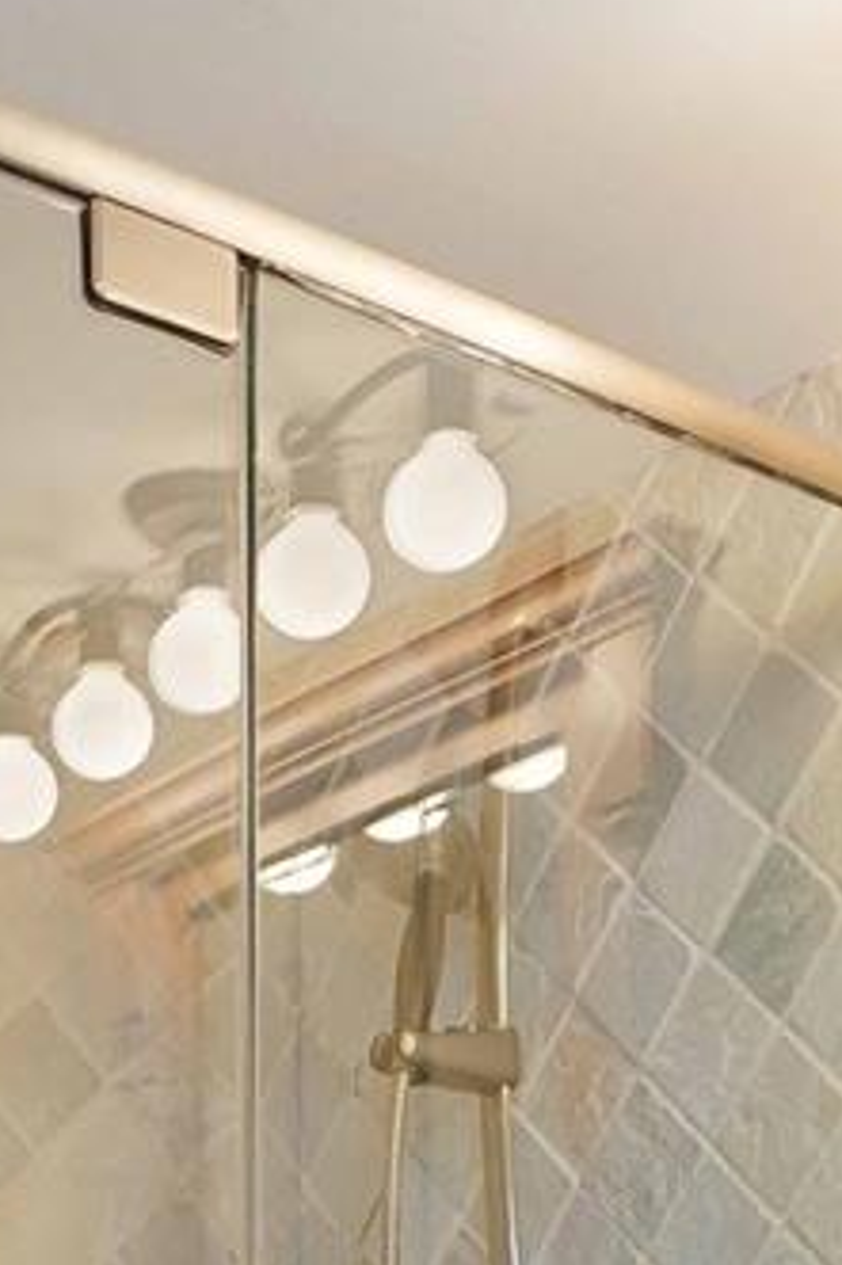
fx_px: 2599
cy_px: 1768
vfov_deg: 23.3
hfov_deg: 18.4
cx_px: 453
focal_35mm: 74
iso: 1600
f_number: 5
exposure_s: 1/200
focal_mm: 16
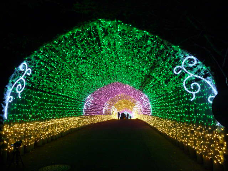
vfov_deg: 49.7
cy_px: 86
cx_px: 114
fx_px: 184
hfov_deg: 63.4
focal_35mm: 28
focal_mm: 4.7
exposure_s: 1/30
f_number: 3.3
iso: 400
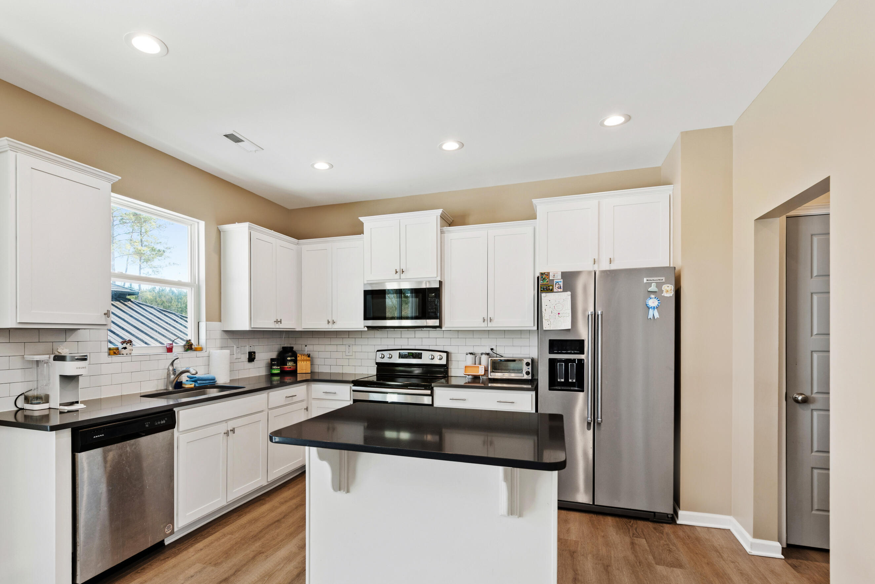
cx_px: 393
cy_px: 321
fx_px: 413
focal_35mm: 17
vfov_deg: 70.3
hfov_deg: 93.0
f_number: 8
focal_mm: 10
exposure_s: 1/2
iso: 100
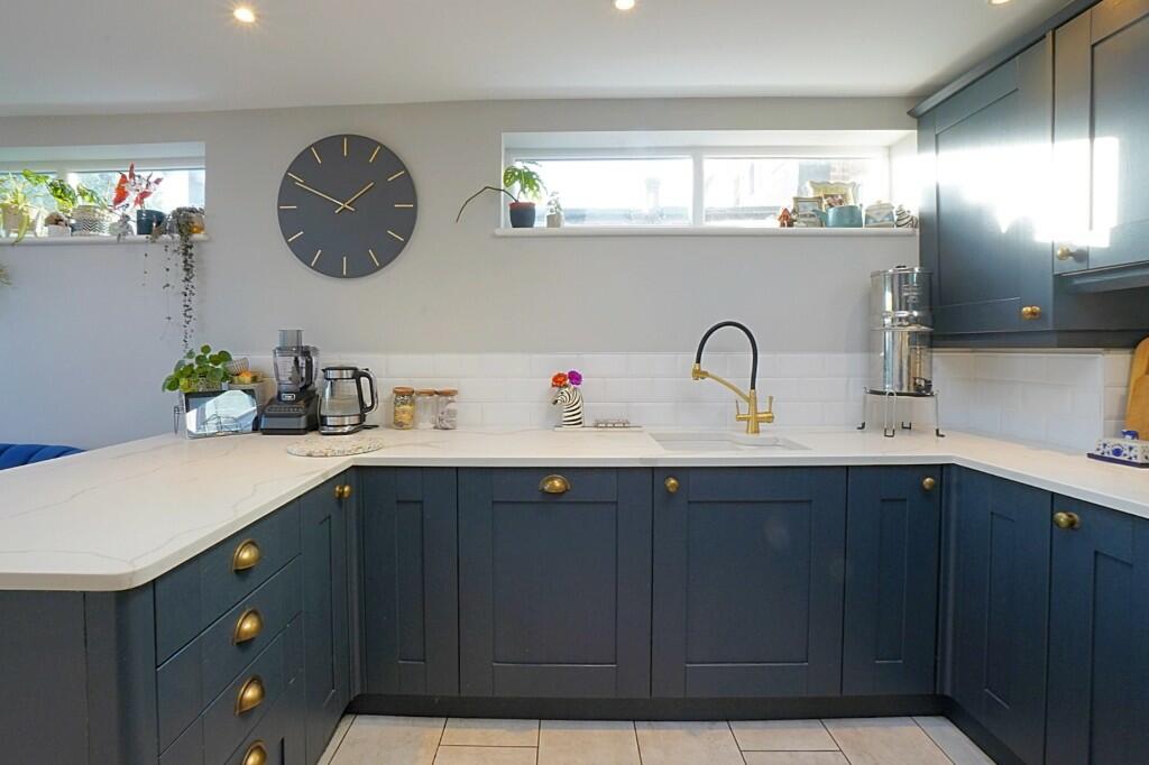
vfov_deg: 77.3
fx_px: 479
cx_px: 574
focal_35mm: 15
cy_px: 382
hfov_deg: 100.4
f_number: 18
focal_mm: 10
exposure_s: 1/8
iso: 640
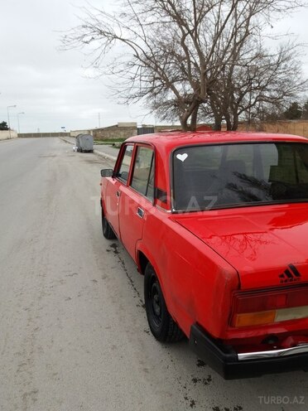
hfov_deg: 49.7
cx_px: 154
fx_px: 332
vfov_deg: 63.4
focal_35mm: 28
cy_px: 206
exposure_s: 1/518
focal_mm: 3.7
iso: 64
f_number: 1.9
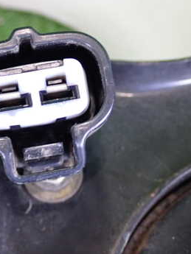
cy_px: 122
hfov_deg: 16.9
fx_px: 640
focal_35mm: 87
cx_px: 39
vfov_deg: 22.5
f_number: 3.2
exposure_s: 1/20
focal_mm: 9.01
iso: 800
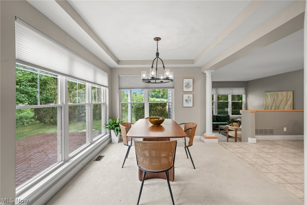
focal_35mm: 15
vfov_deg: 77.3
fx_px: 128
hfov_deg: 100.4
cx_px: 154
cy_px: 102
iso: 250
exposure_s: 1/4
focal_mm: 15
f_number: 9
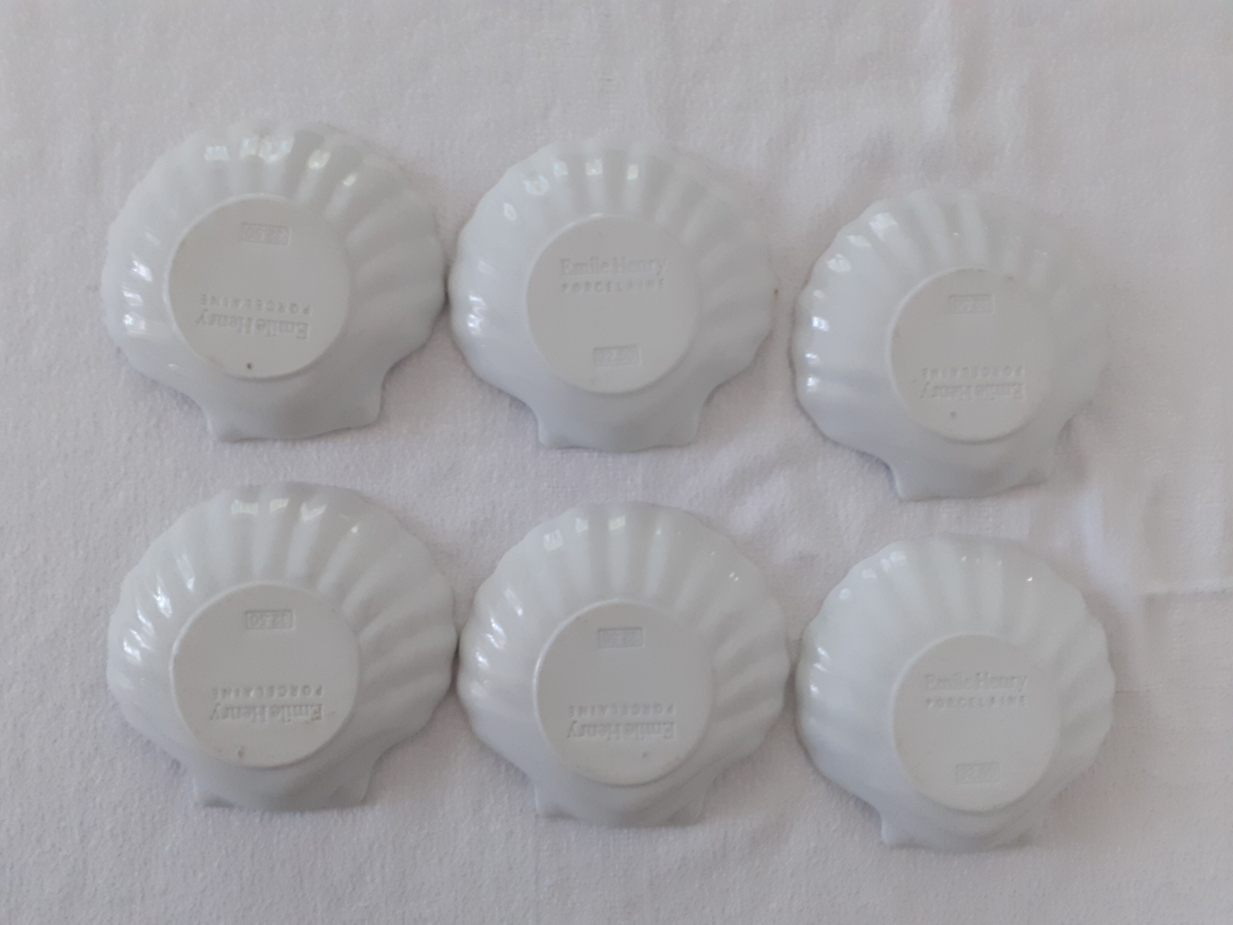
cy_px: 462
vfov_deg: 51.4
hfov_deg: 65.3
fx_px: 962
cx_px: 616
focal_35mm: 27
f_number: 1.9
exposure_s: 1/25
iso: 200
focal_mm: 3.6
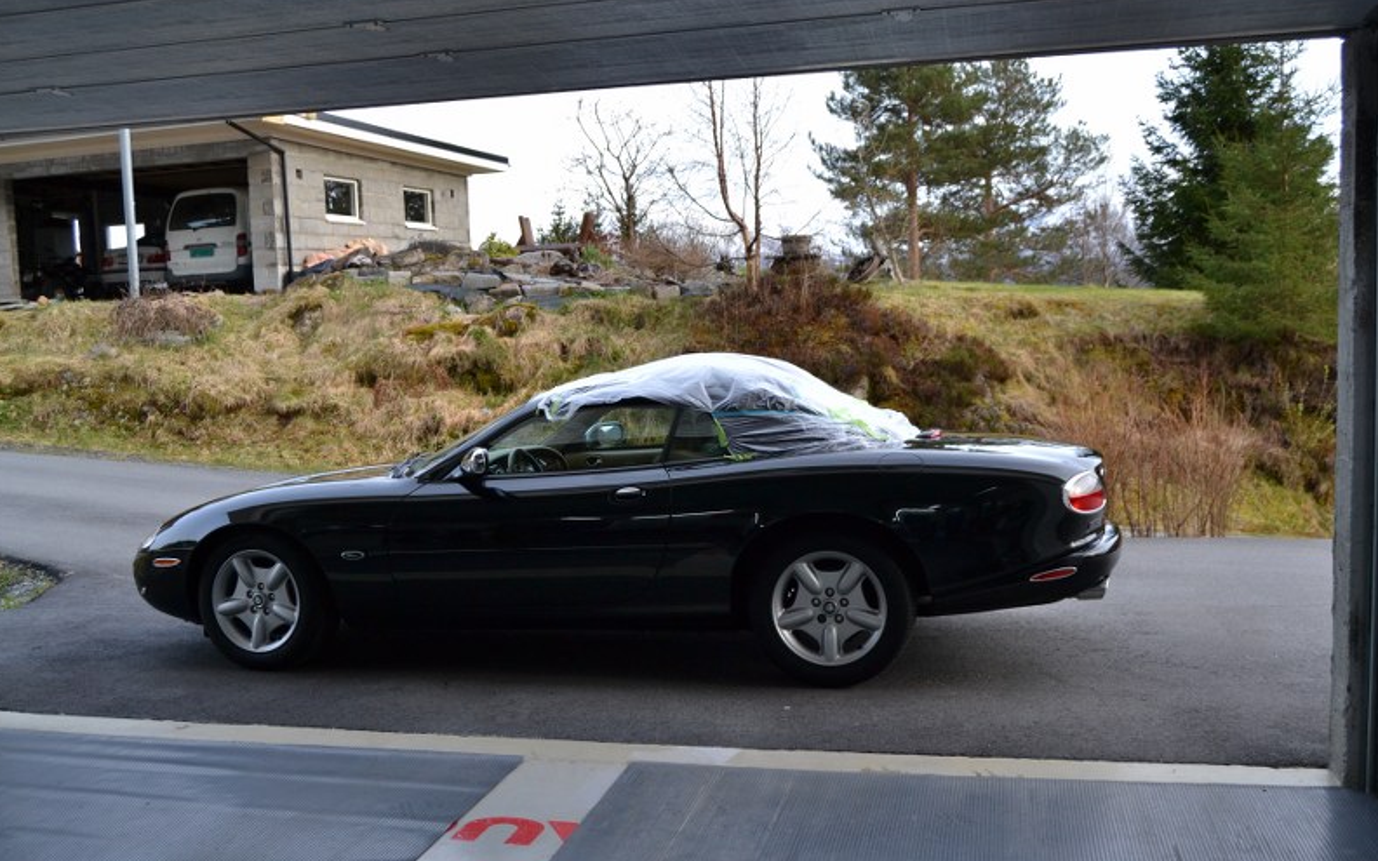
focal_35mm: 36
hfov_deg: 54.6
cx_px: 684
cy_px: 439
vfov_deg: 35.8
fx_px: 1334
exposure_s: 1/125
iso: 320
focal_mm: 23
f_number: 5.6
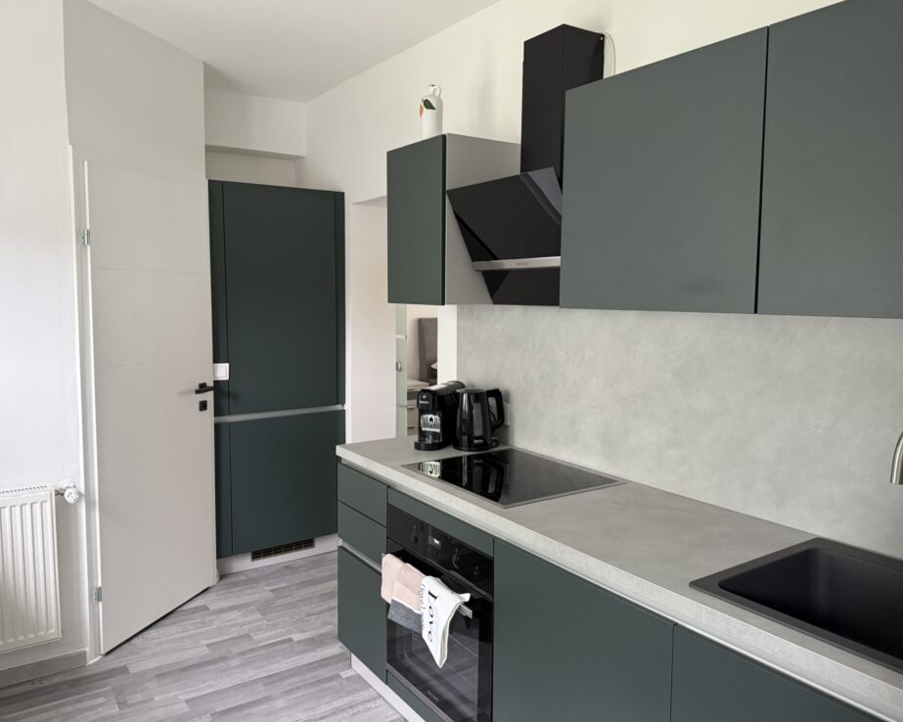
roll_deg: +0.4
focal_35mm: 26
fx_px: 695
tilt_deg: -4.7
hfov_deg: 66.0
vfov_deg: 54.9
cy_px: 357
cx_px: 446
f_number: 1.78
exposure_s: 1/60
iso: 400
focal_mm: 6.76
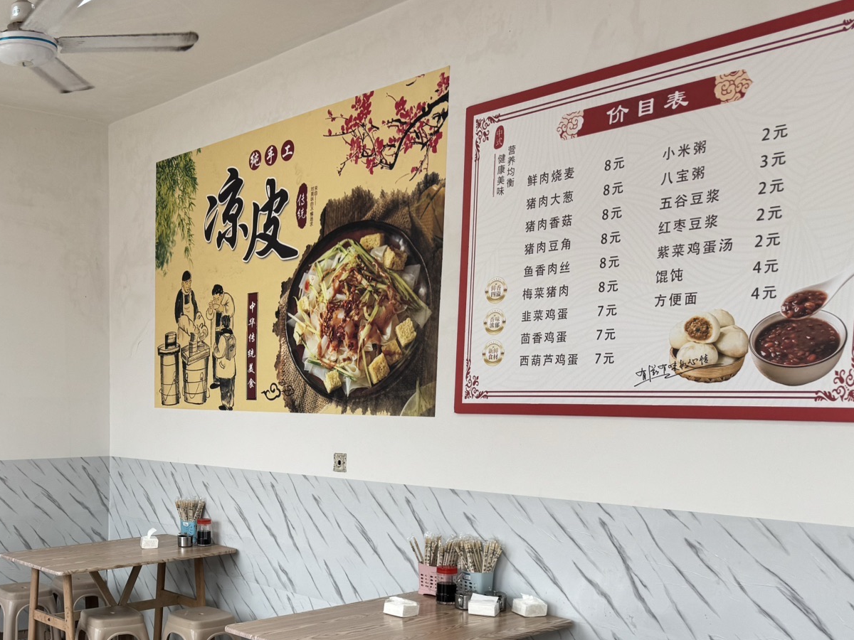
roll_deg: +1.2
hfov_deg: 44.2
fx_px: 987
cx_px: 154
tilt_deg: -6.6
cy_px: 510
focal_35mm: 40
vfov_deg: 34.9
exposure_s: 1/124
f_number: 1.78
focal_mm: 6.76
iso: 50
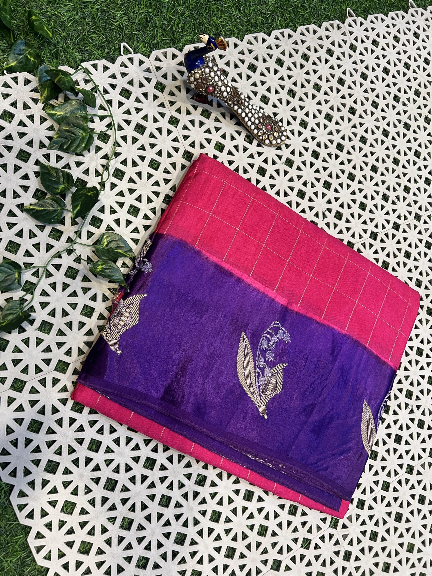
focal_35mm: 26
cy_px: 288
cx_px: 216
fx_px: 433
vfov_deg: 67.3
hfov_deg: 53.1
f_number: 1.5
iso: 80
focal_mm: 5.7
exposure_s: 1/50
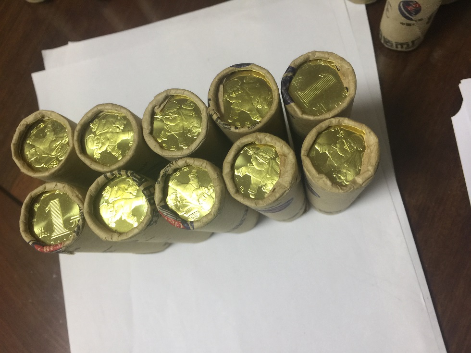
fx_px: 395
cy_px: 176
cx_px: 236
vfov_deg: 48.2
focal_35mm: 29
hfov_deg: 61.7
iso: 64
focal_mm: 4.15
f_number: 2.2
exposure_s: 1/17
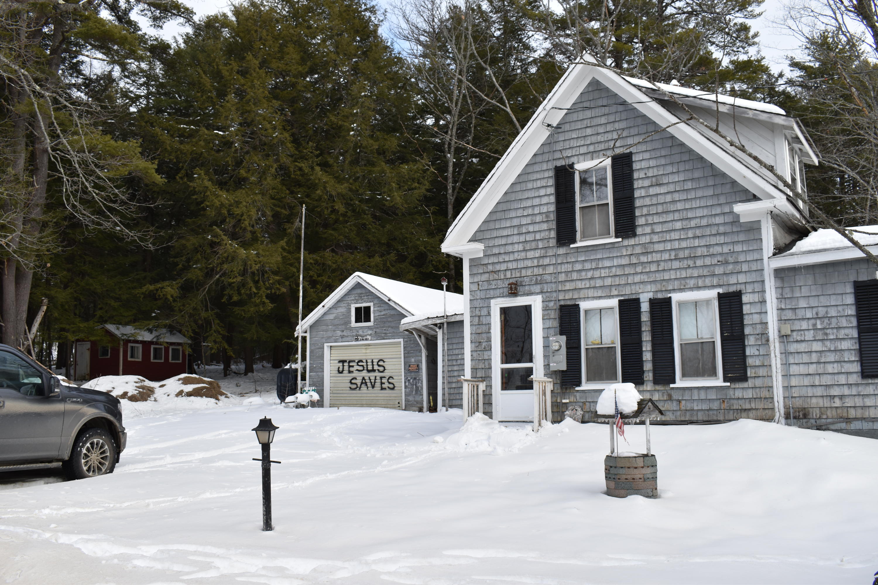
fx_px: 768
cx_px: 439
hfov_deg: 59.5
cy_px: 292
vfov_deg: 41.7
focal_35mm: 32
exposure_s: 1/250
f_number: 8
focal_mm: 21
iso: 140
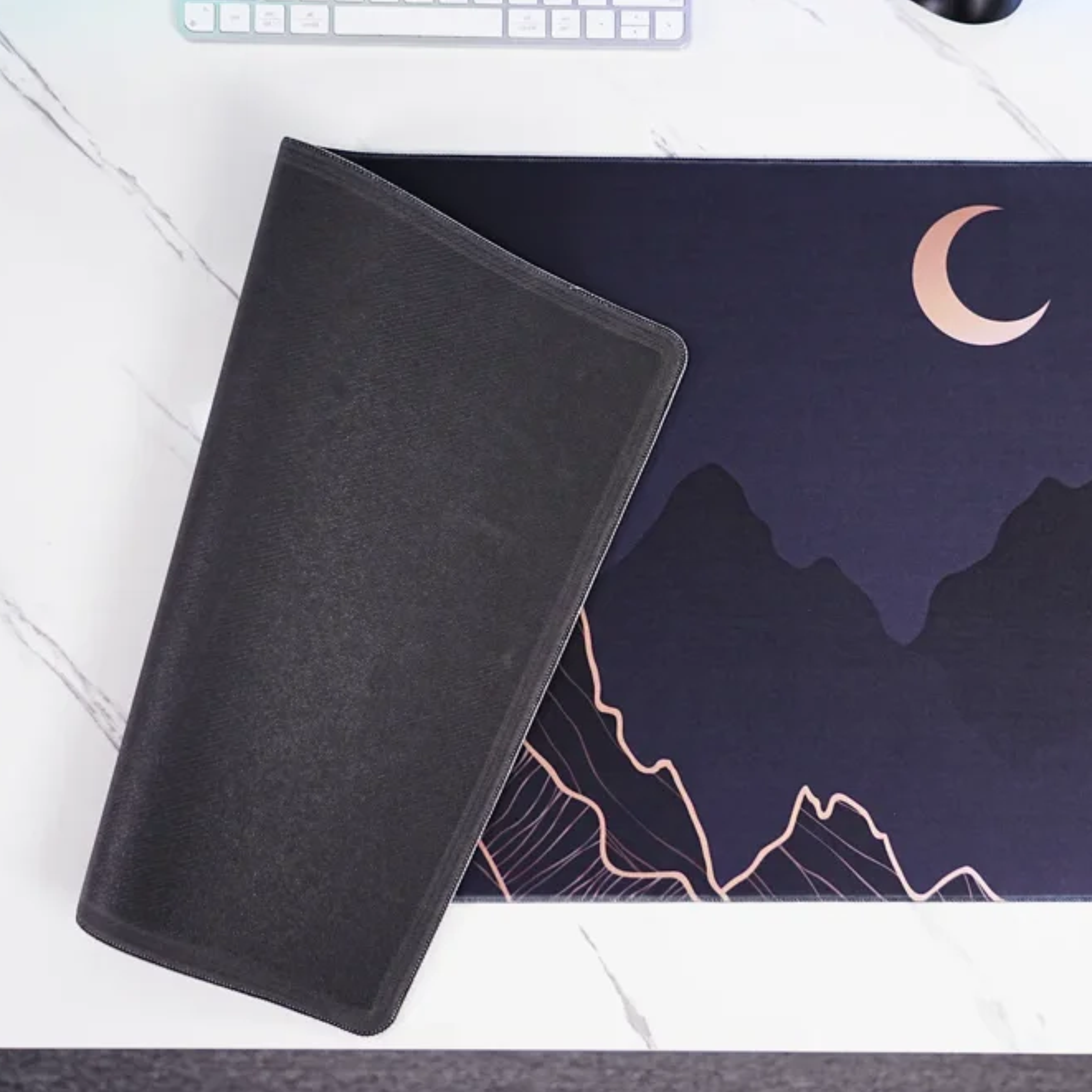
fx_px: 1606
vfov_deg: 37.6
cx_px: 755
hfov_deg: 37.0
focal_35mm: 45
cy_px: 549
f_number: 4
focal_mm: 35
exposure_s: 1/50
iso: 640
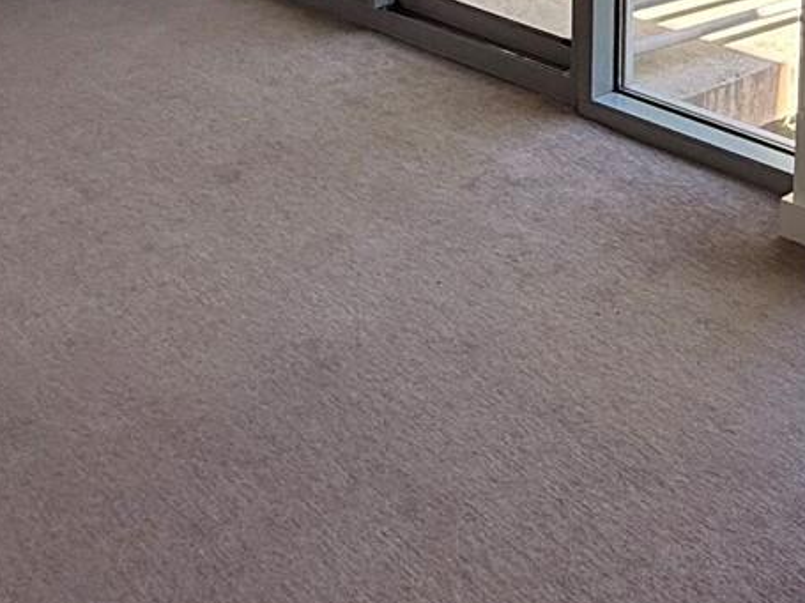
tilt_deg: -6.9
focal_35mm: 63
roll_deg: -1.8
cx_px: 711
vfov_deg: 20.3
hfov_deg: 29.6
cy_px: -276
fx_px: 1465
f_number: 2.2
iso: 64
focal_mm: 2.22
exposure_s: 1/149
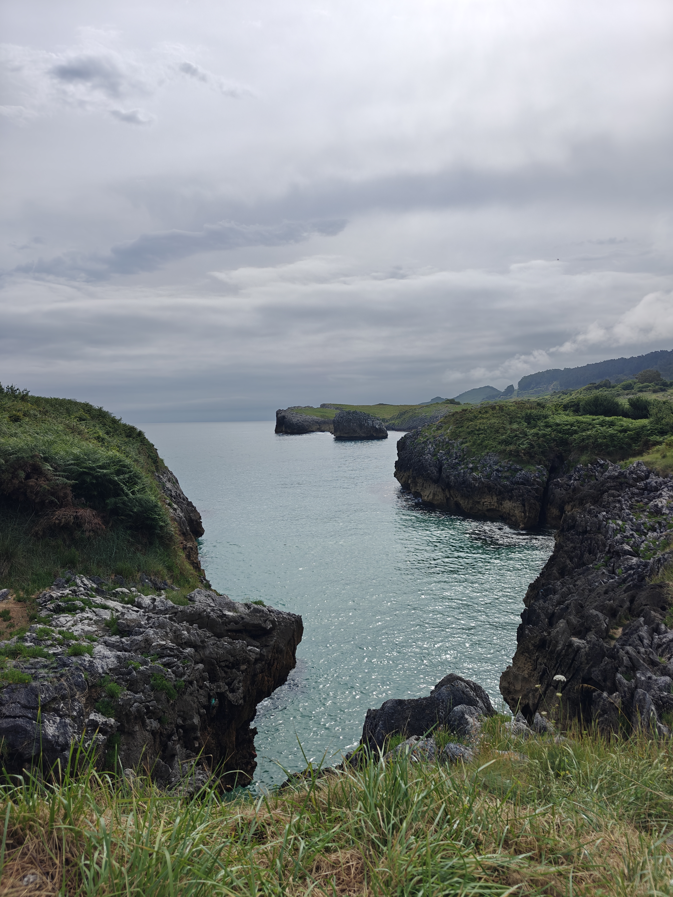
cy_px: 448
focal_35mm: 23
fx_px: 596
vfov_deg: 73.9
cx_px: 336
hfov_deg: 58.9
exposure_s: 1/1613
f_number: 1.6
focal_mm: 6.06
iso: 50
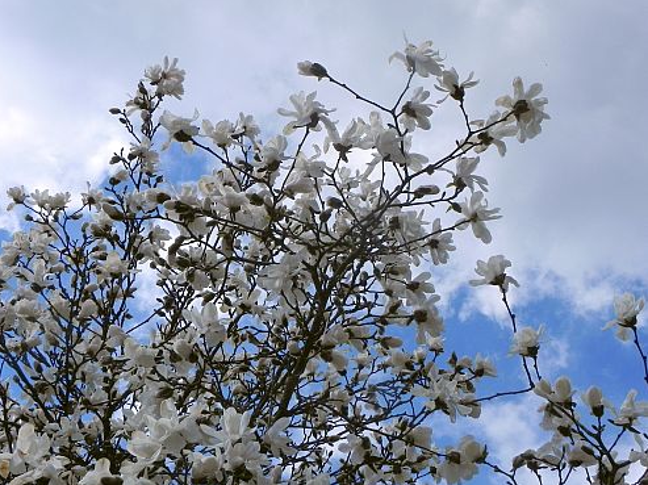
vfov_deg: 21.9
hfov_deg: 29.0
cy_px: 241
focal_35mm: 67
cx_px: 321
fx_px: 1253
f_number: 8
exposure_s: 1/532
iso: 160
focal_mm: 11.8
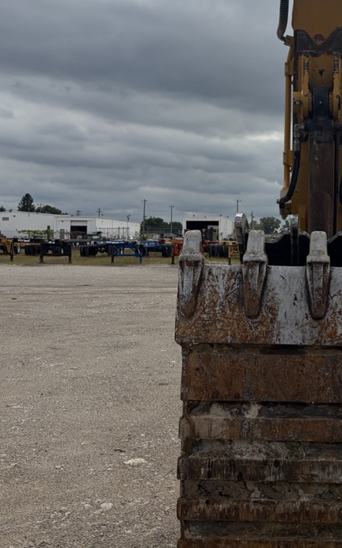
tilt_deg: +3.9
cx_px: 325
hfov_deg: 24.4
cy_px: 188
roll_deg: -0.4
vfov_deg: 39.2
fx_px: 761
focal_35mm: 51
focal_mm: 5.96
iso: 50
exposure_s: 1/8850
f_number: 1.6
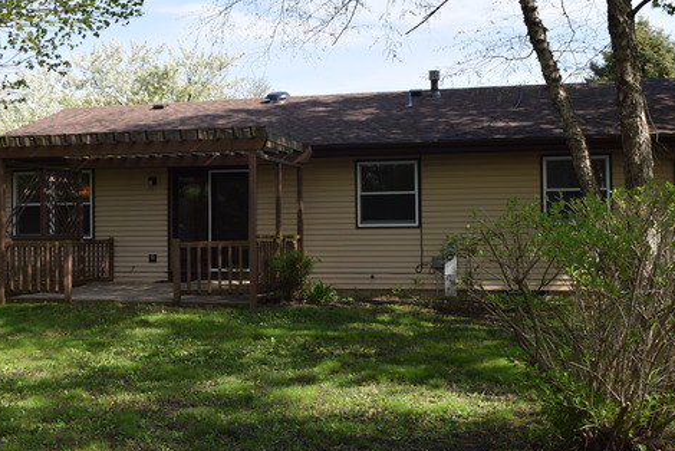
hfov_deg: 40.3
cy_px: 213
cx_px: 303
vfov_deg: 27.6
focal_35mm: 49
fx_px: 919
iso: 100
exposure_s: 1/200
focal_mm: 24
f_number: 7.1
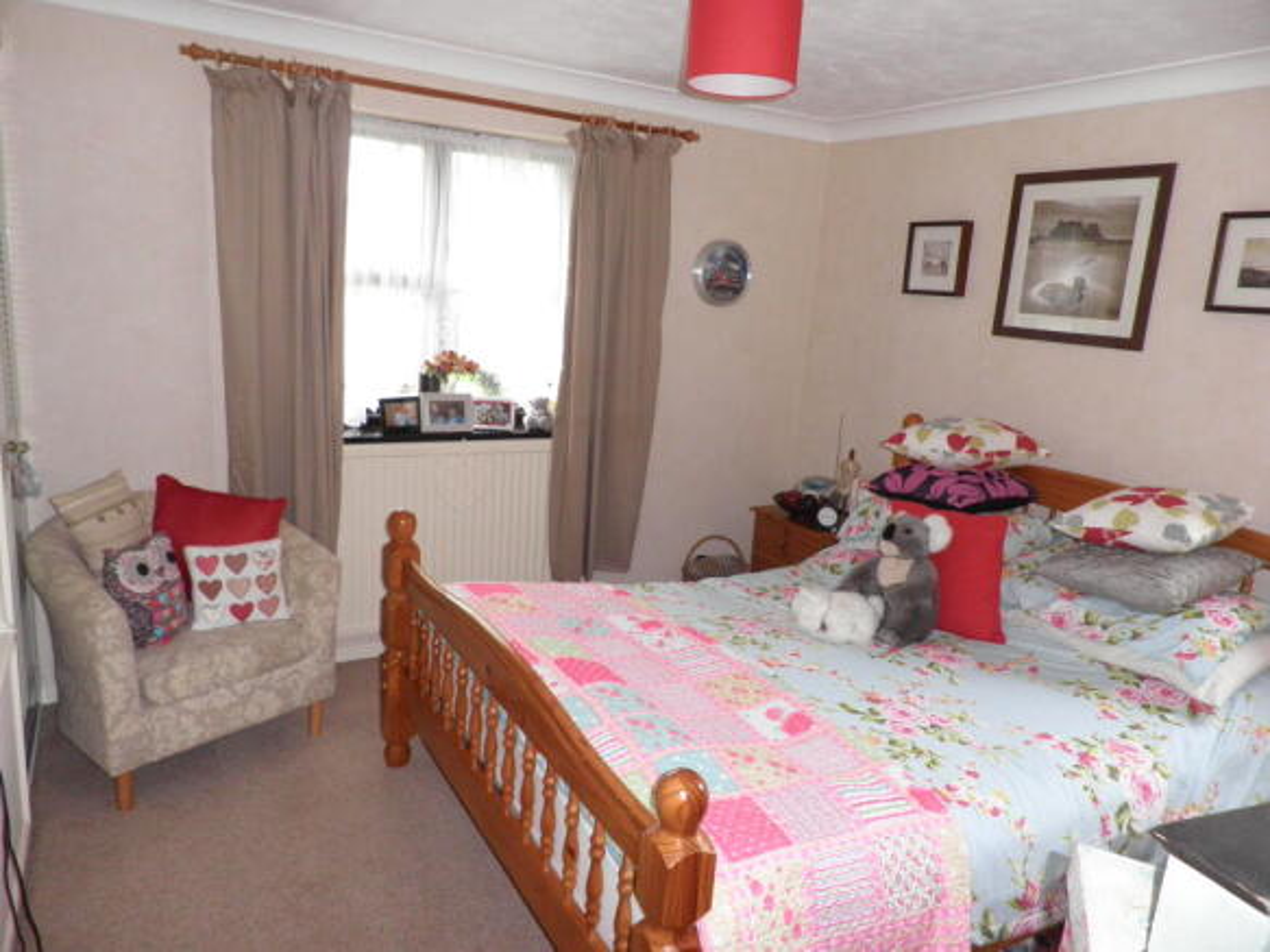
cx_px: 635
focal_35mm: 24
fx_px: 880
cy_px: 476
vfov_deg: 56.8
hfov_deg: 71.6
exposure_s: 1/30
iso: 200
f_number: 3.3
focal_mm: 4.3
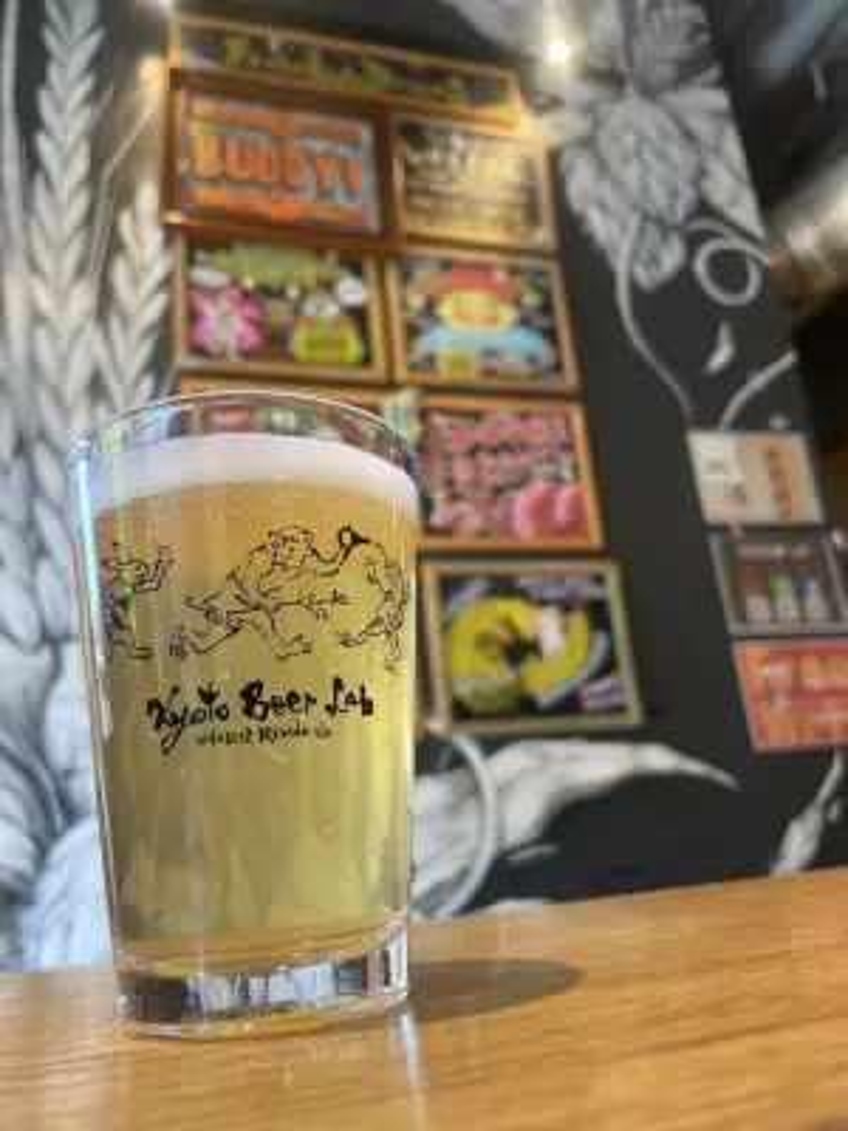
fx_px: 849
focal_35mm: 26
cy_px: 566
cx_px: 424
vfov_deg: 67.3
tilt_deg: +18.1
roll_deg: +5.7
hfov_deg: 53.1
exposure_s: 1/120
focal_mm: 4.2
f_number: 1.6
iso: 100
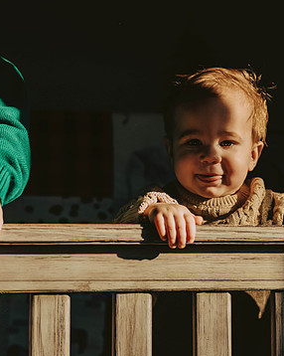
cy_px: 172
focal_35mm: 100
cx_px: 201
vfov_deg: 19.2
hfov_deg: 15.3
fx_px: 1052
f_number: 2.8
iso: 1250
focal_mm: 65
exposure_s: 1/2500
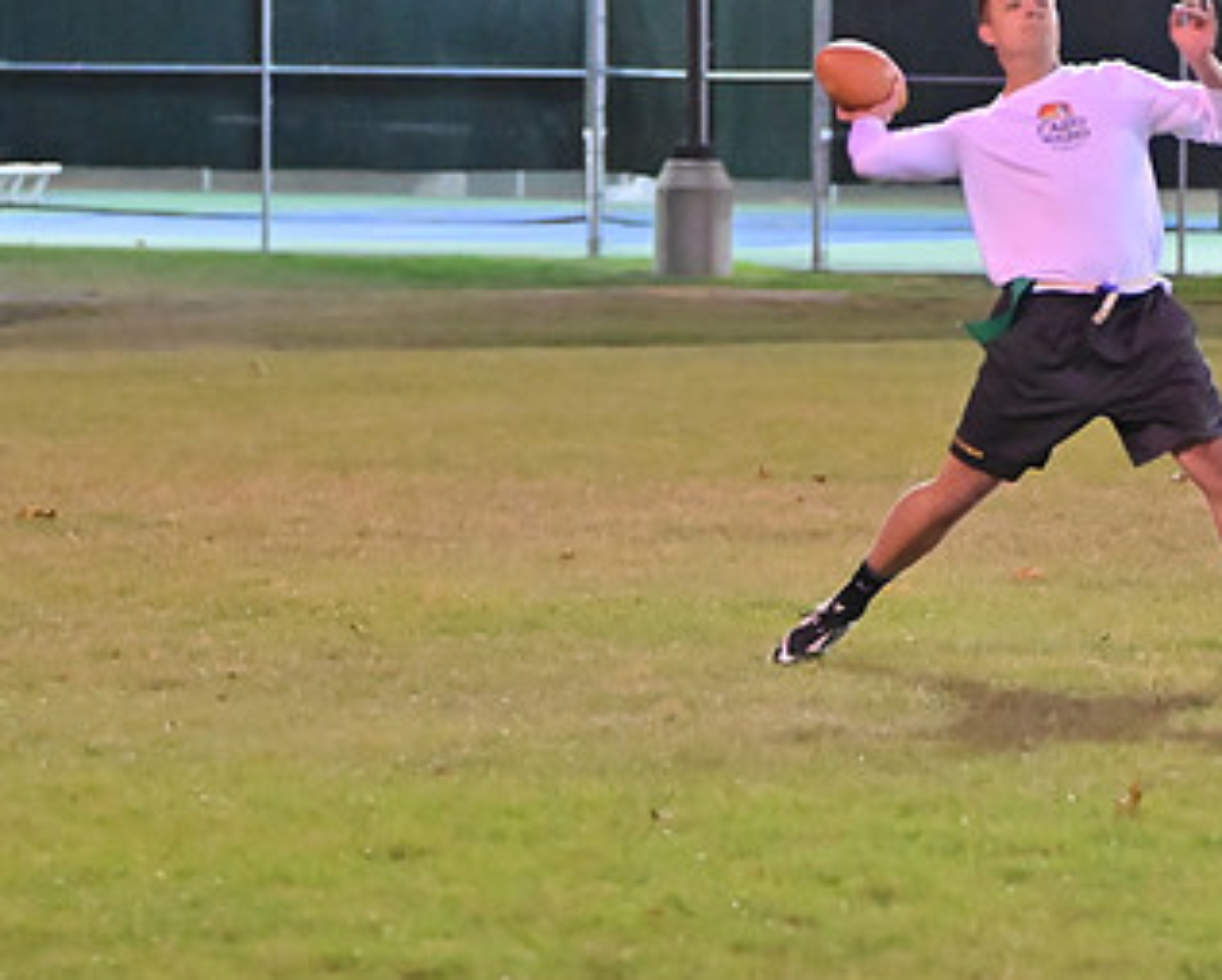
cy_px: 357
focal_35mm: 309
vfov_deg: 5.0
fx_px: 11182
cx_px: 1025
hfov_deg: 6.2
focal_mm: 120
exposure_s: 1/400
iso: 6400
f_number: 4
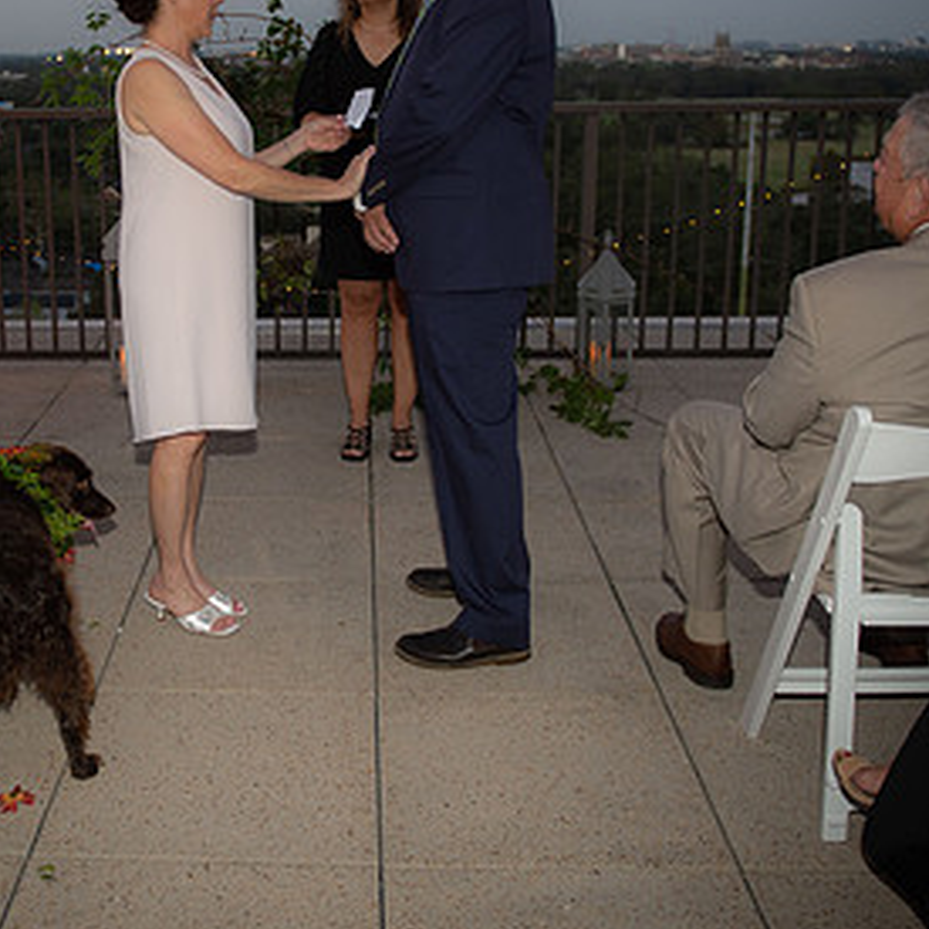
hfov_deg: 38.6
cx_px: 291
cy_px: 345
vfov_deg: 38.9
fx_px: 1306
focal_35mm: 43
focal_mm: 24
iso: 800
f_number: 2.8
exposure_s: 1/160
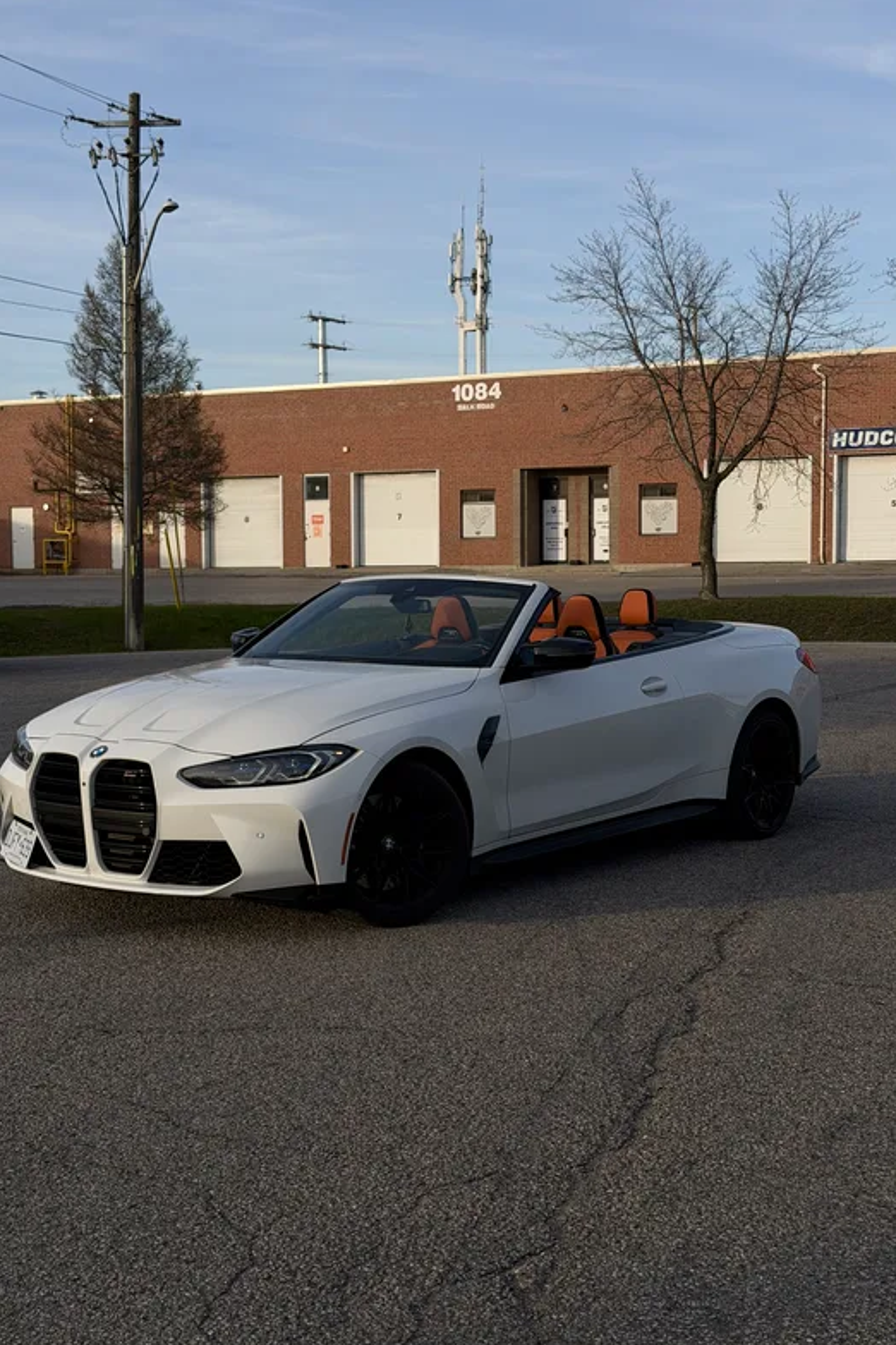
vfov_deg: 38.9
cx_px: 403
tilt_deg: -3.7
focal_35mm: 51
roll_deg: +1.2
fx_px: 1904
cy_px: 682
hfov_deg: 26.5
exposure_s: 1/2976
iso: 80
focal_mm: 6.76
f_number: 1.78
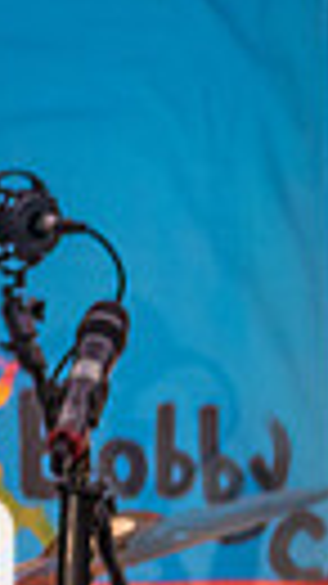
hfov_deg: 0.9
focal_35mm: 1294
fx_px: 20034
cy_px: 524
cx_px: 741
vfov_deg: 1.7
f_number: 5.3
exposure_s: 1/60
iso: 800
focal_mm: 185
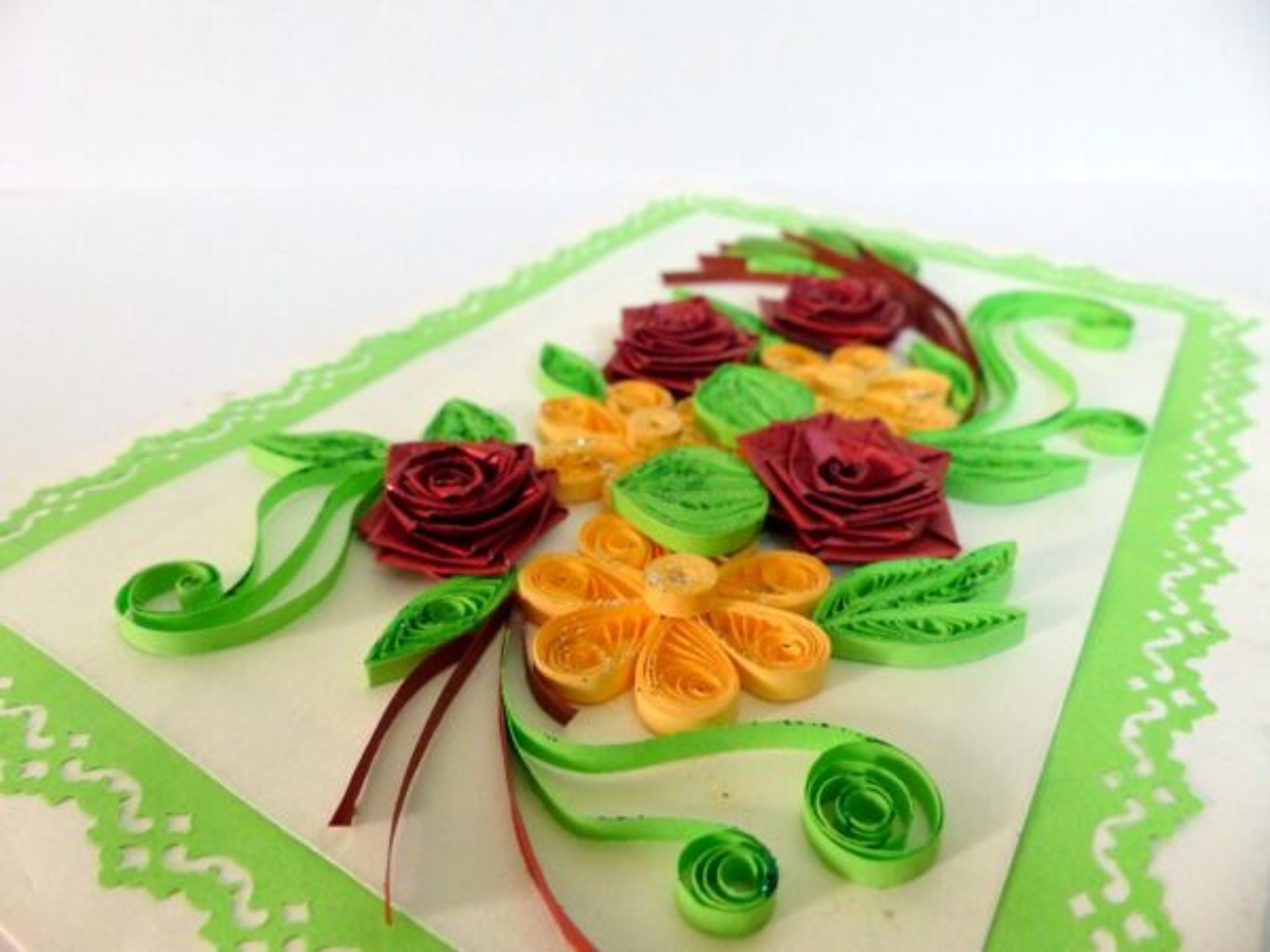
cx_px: 635
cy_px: 476
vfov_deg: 54.9
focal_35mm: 25
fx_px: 917
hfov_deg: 69.4
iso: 400
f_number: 2.8
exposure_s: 1/25
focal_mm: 4.5
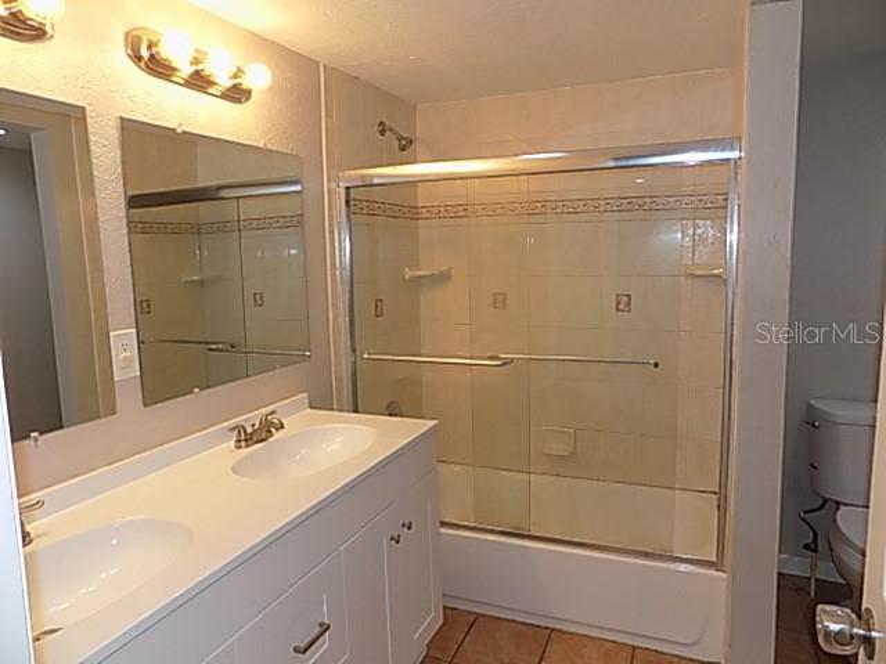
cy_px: 332
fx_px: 589
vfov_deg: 58.9
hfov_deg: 73.9
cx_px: 443
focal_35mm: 23
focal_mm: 4
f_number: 3.1
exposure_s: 1/30
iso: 80
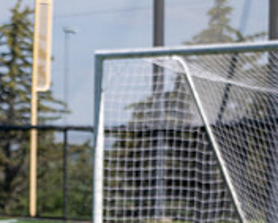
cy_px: 290
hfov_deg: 7.4
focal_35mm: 259
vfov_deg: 5.9
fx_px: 2132
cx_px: -65
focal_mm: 70
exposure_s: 1/800
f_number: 2.8
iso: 50
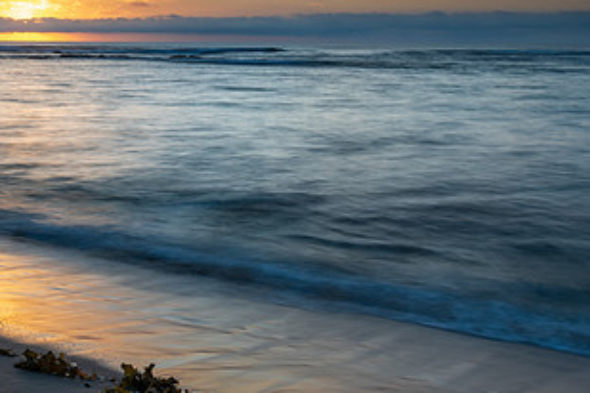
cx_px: 48
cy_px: 72
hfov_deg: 31.2
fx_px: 1000
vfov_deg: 21.9
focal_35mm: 61
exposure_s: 2.5
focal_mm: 32
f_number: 14
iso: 31
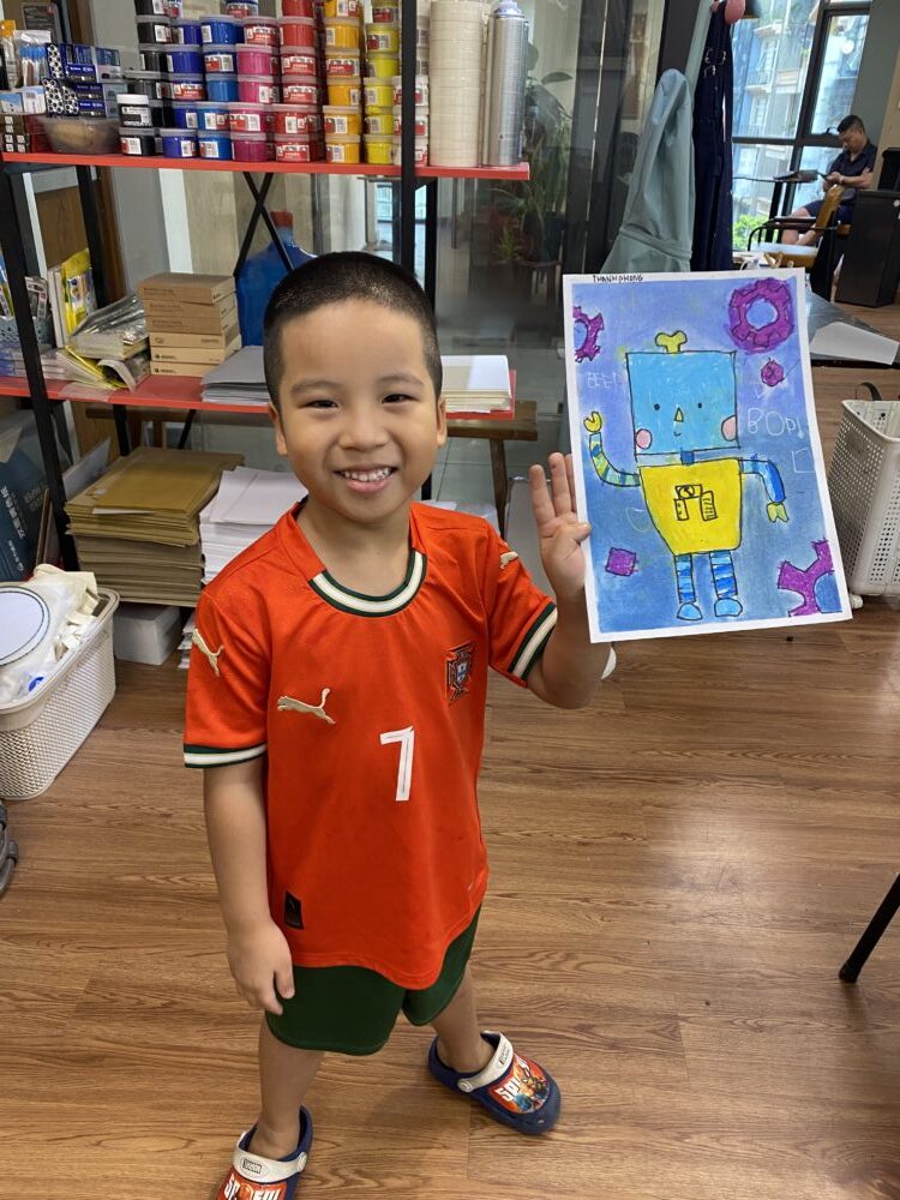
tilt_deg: -27.5
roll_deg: -0.7
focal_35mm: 26
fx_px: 901
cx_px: 450
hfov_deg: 53.1
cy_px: 600
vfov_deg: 67.3
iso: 125
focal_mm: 4.25
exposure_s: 1/83
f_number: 1.8
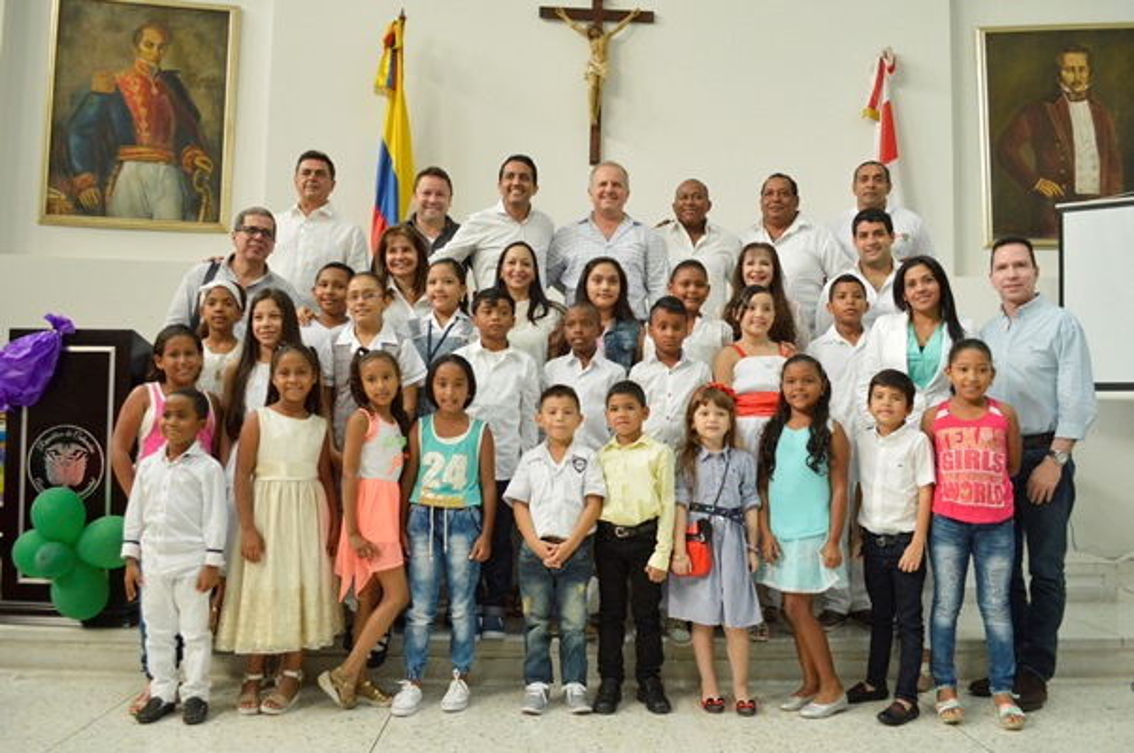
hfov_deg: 67.4
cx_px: 567
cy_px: 376
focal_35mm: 27
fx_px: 850
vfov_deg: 47.8
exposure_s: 1/80
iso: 1600
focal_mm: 18
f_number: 4
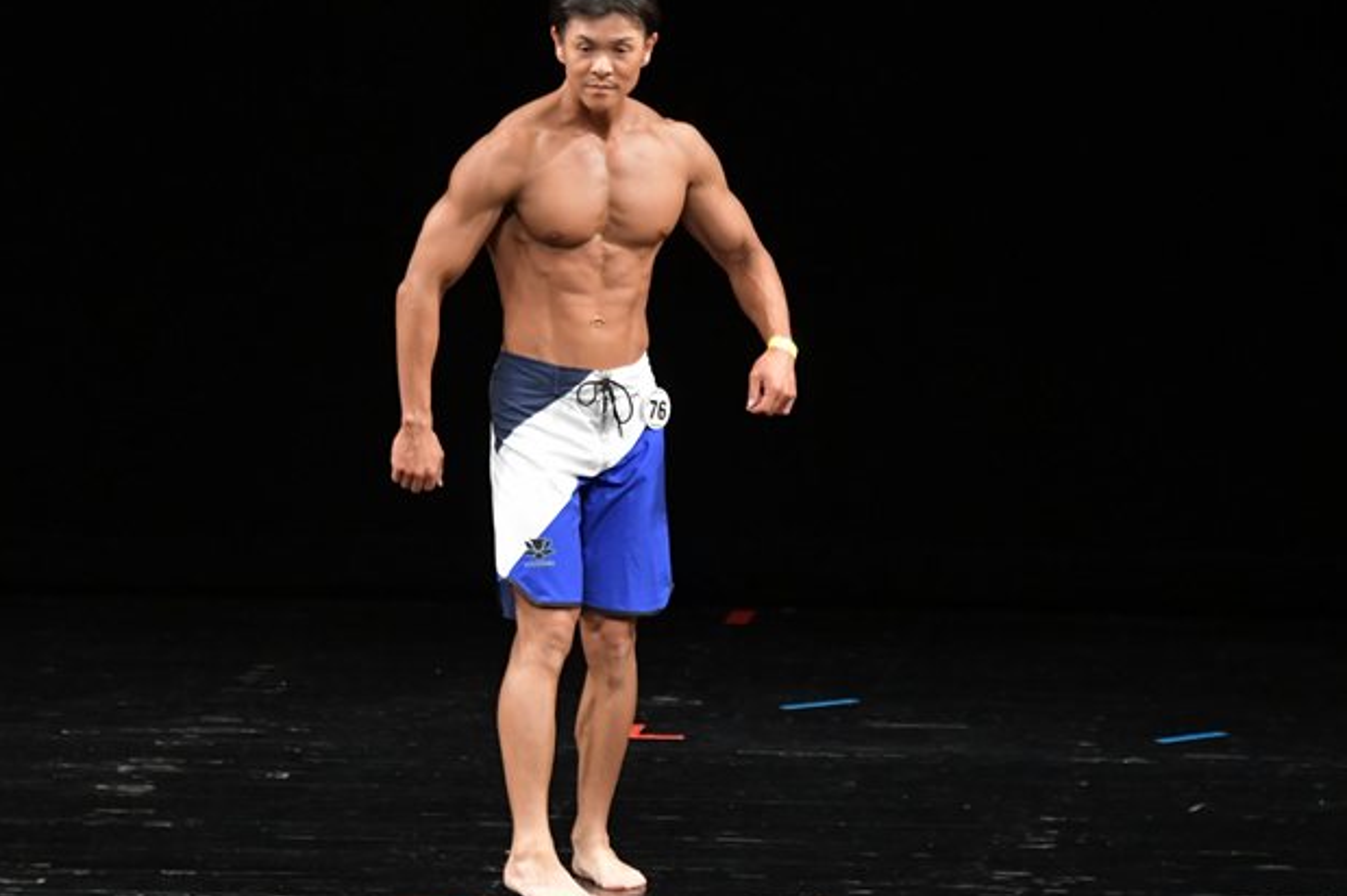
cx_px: 578
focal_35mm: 357
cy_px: 402
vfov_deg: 3.8
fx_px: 13350
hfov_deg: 5.8
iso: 3200
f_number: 5.6
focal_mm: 190
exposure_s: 1/400
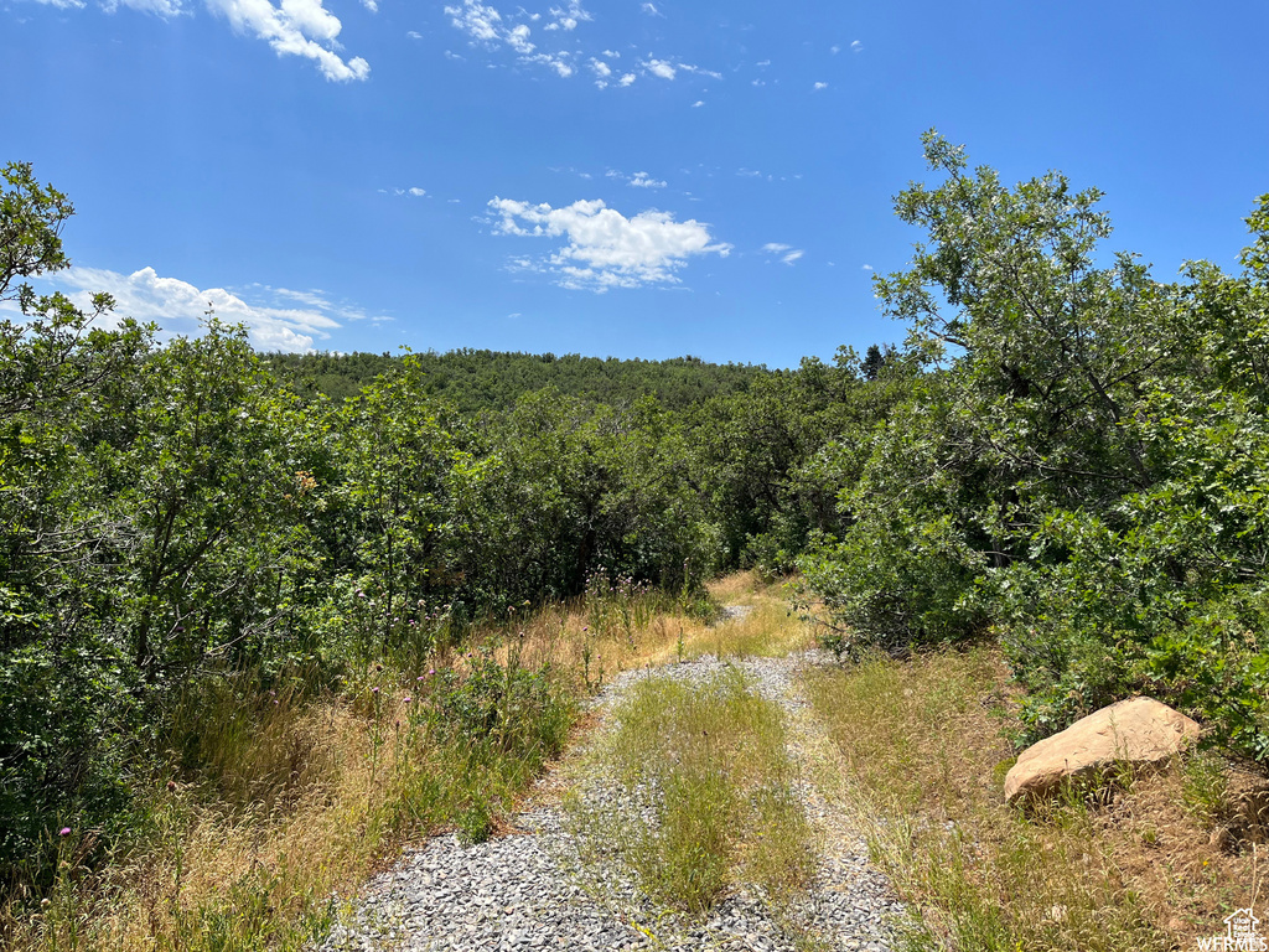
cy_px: 476
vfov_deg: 53.1
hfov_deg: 67.3
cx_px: 634
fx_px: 953
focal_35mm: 26
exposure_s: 1/3876
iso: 50
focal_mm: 5.1
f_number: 1.6
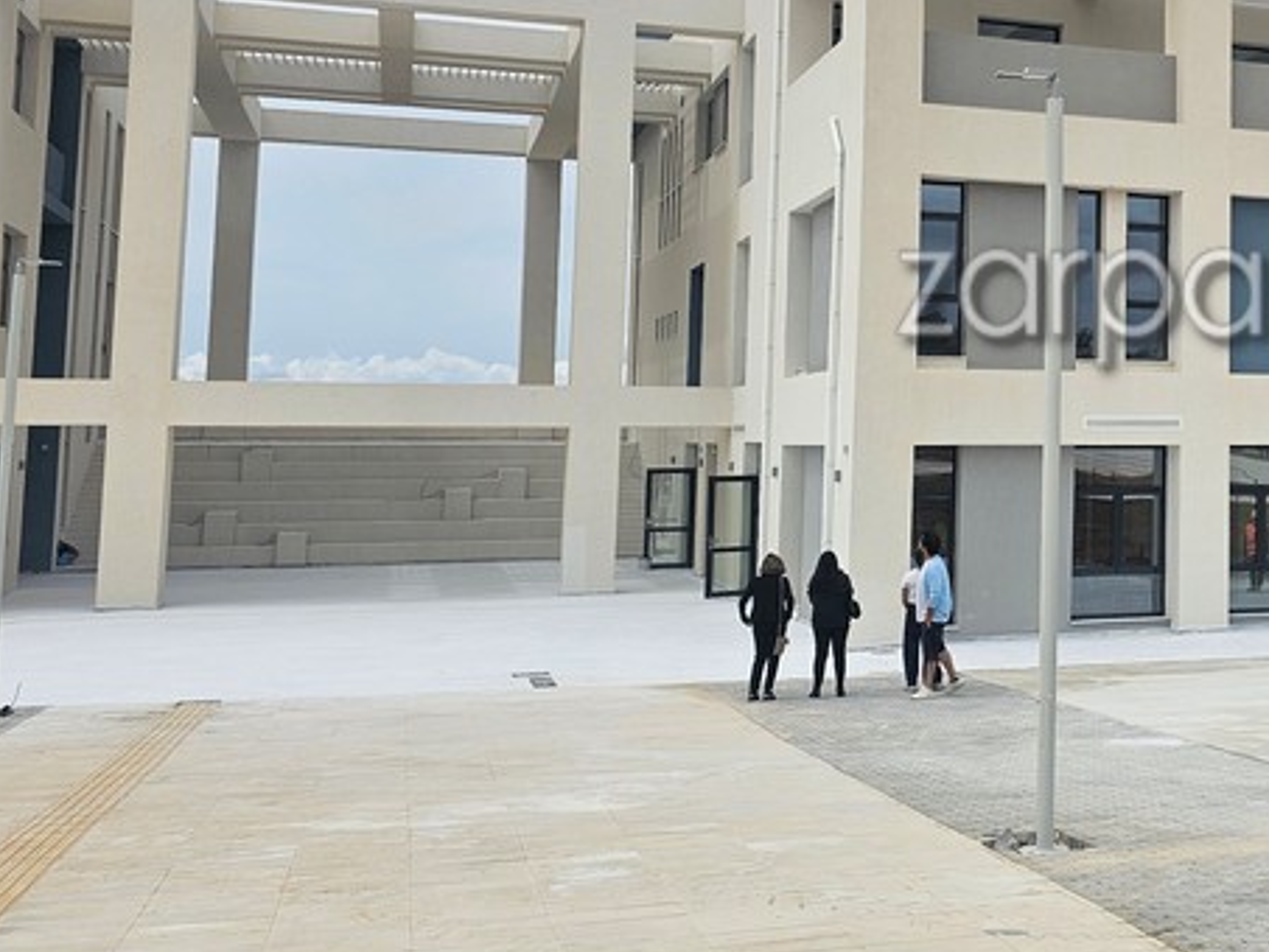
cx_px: 1314
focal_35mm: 52
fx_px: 1907
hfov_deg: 33.2
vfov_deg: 27.9
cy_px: 311
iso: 10
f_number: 1.7
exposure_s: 1/1765
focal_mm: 6.3
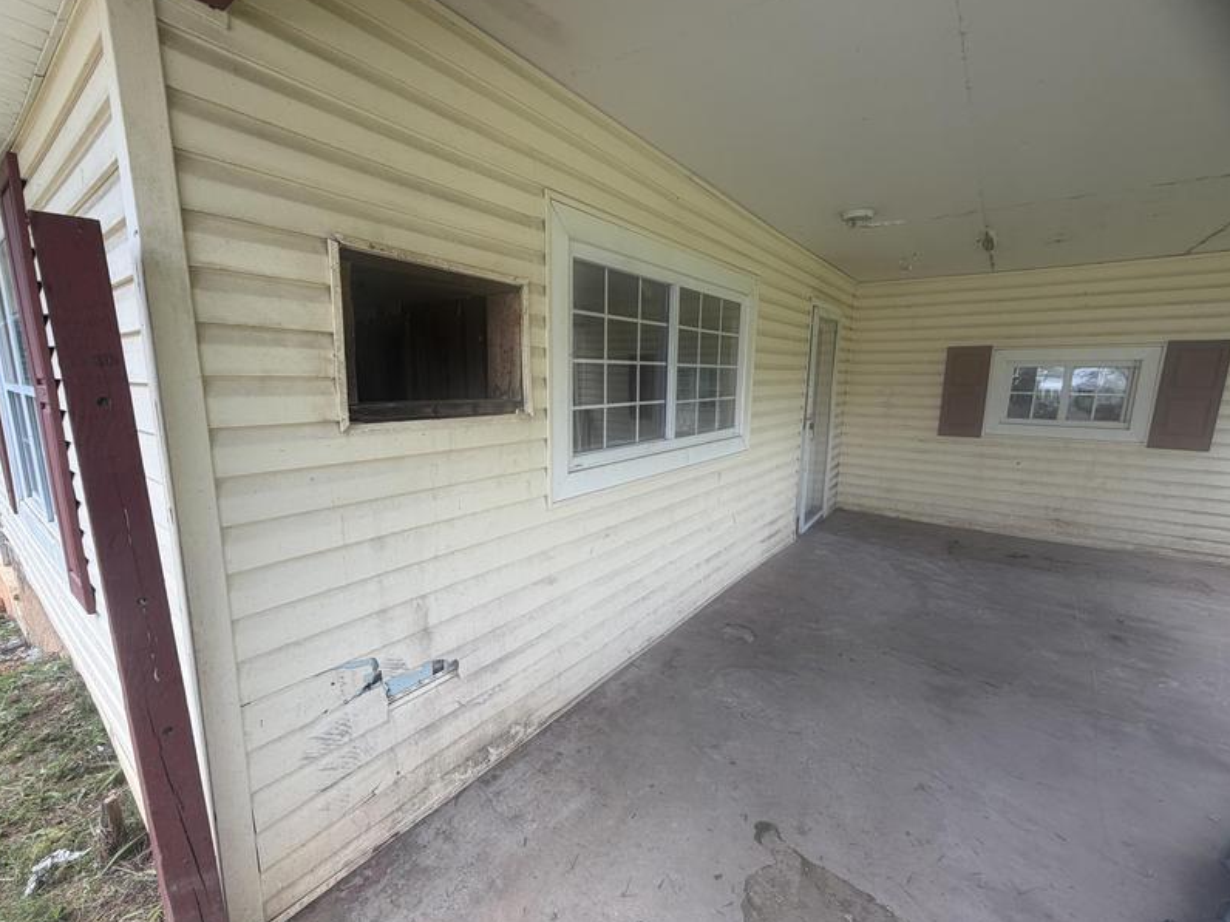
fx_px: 533
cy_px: 473
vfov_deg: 81.7
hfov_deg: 98.1
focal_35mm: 15
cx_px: 594
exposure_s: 1/189
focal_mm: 2.22
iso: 40
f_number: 2.2
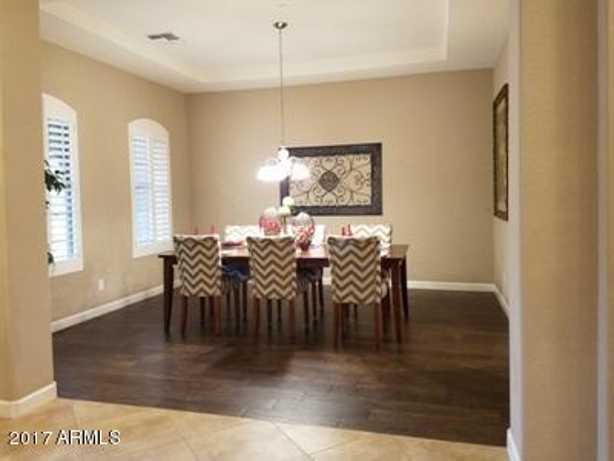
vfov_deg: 53.1
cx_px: 307
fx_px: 461
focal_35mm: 26
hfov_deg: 67.3
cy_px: 230
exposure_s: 1/13
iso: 200
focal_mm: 4.2
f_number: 1.7
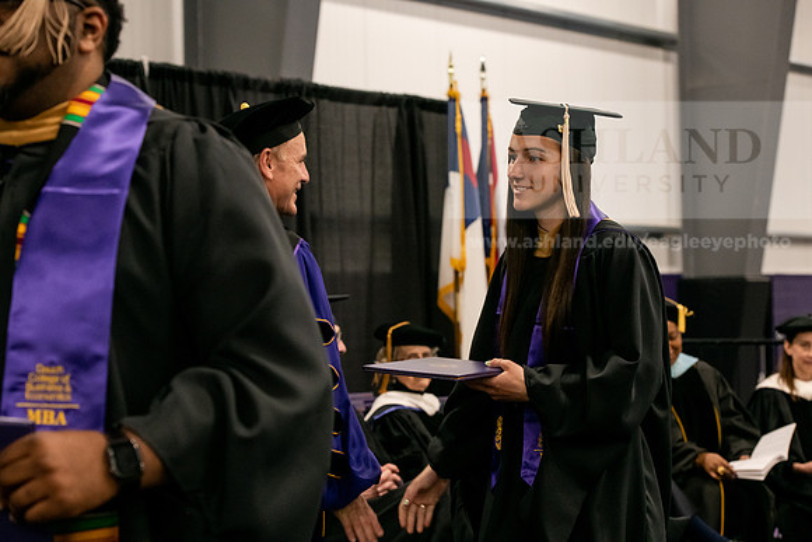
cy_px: 271
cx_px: 406
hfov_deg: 23.9
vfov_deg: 16.1
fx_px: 1918
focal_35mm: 85
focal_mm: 85
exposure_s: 1/200
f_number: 5.6
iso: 1600
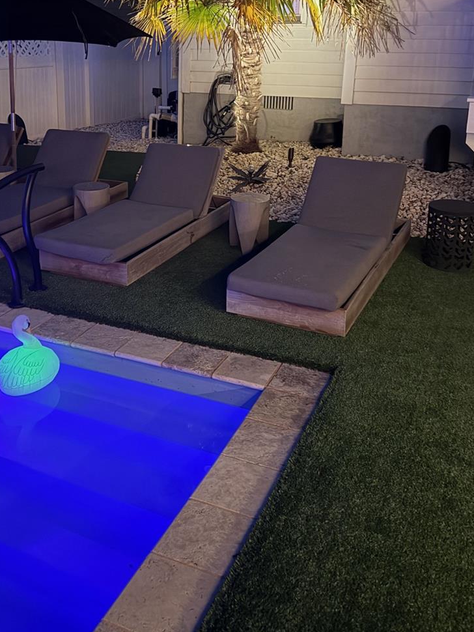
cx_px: 173
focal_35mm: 38
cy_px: 206
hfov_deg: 37.5
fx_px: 693
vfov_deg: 48.1
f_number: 1.78
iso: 1000
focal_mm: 6.76
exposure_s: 1/9
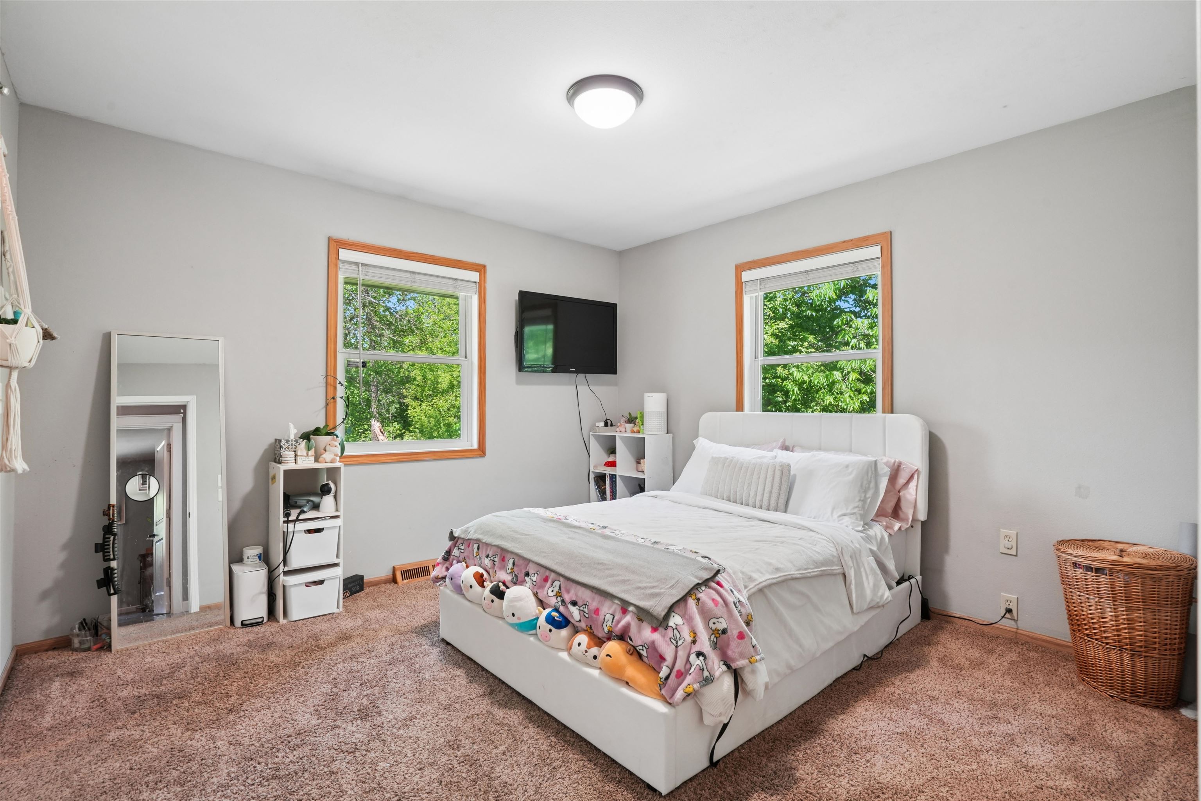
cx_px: 600
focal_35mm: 16
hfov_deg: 96.7
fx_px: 534
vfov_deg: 73.7
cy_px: 400
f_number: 10
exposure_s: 1/15
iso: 800
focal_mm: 16
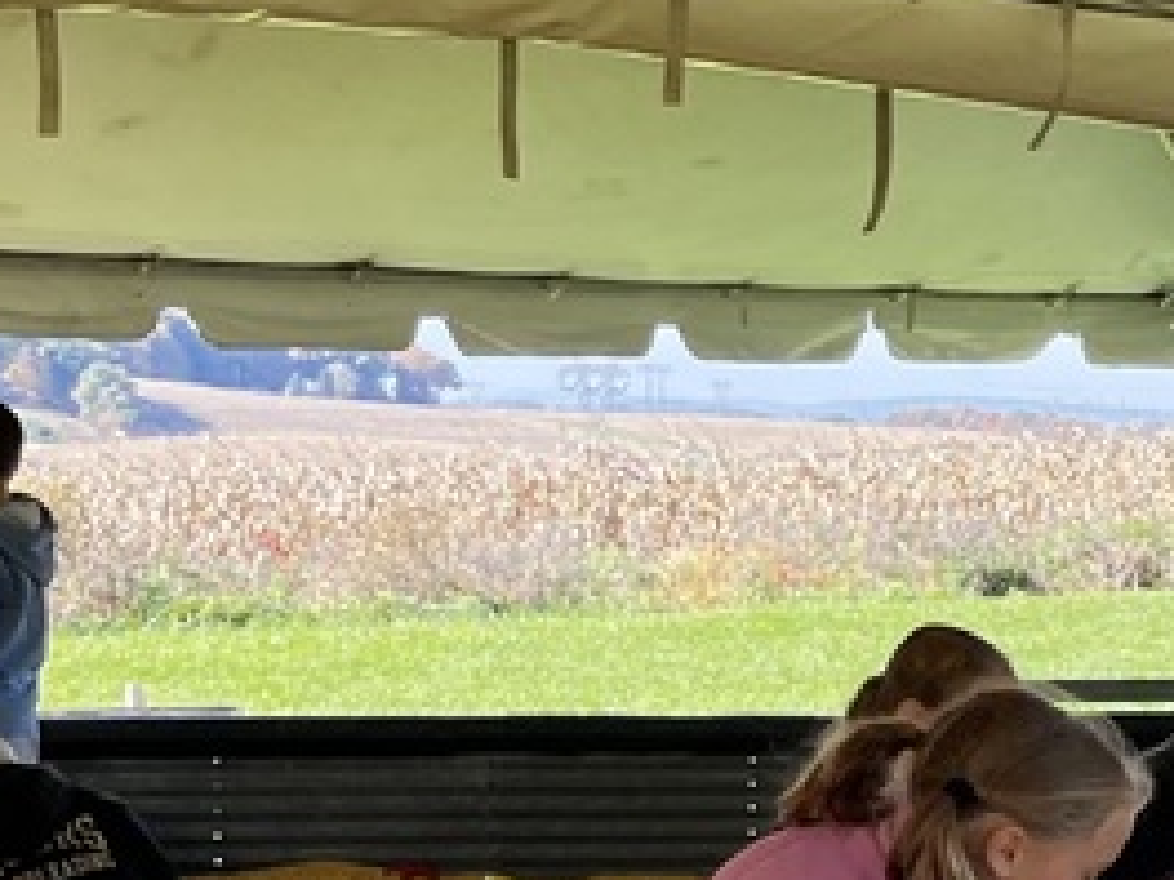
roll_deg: -2.3
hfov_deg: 17.3
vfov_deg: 14.5
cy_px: 804
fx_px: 3425
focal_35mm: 101
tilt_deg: -6.8
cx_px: 1837
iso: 50
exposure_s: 1/756
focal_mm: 5.1
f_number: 1.6
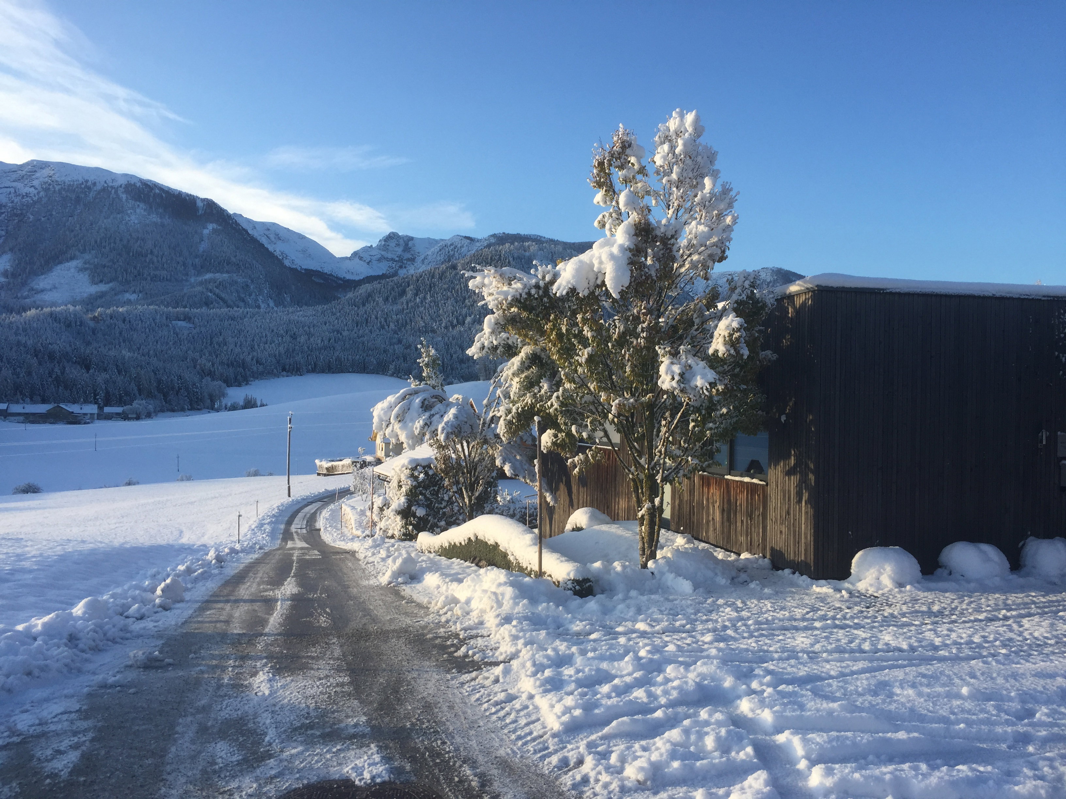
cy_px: 400
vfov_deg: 48.2
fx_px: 893
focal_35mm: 29
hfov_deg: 61.7
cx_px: 533
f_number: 2.2
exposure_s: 1/608
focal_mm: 4.15
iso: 32
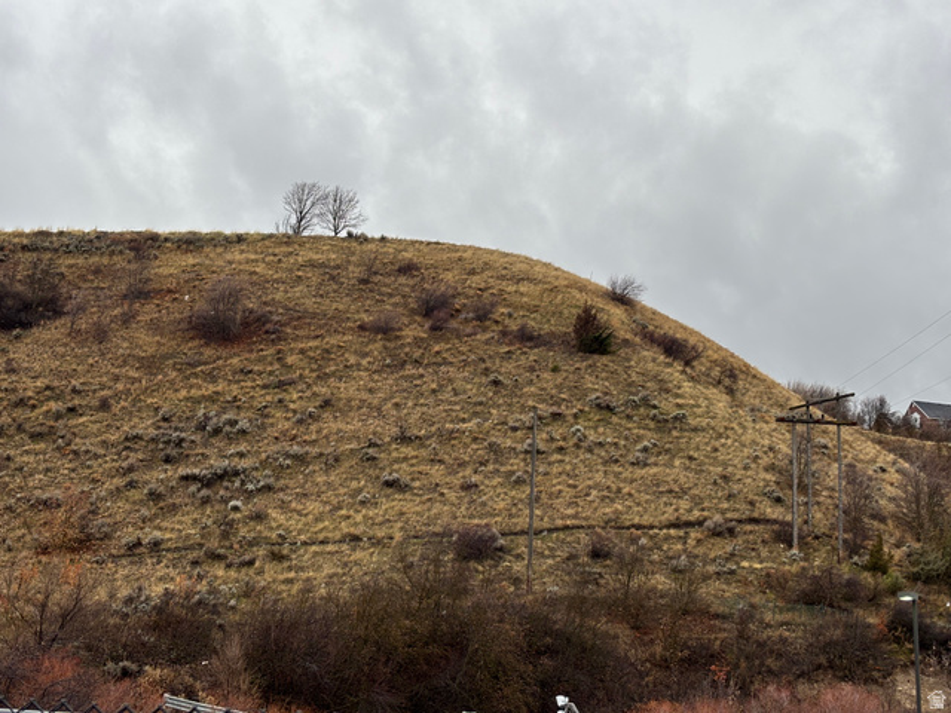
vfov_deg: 28.0
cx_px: 476
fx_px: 1429
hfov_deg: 36.8
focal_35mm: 52
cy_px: 356
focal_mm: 5.96
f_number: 1.6
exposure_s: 1/117
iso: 50
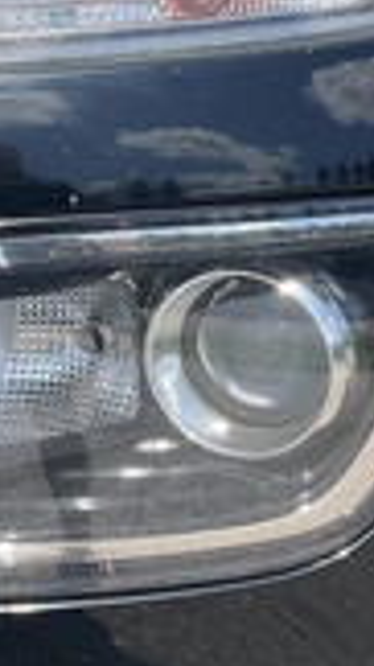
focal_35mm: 78
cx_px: -49
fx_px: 1377
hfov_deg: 15.0
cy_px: 407
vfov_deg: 27.1
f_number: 1.8
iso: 25
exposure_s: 1/792
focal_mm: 3
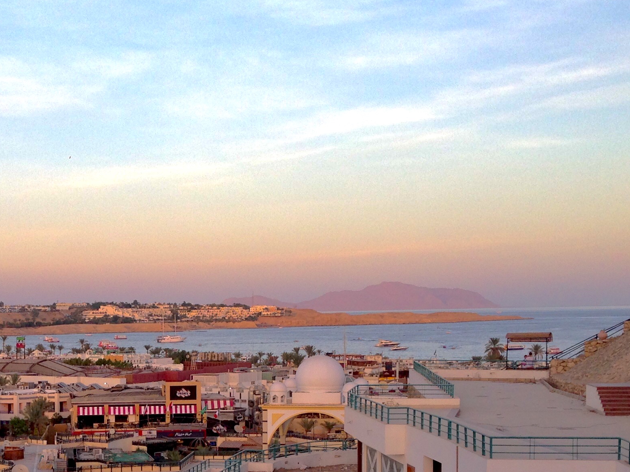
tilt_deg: -4.4
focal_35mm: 69
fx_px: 1256
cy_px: 410
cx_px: 80
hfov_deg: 27.3
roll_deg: +1.1
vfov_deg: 20.9
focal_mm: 4.12
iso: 50
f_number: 2.4
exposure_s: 1/234
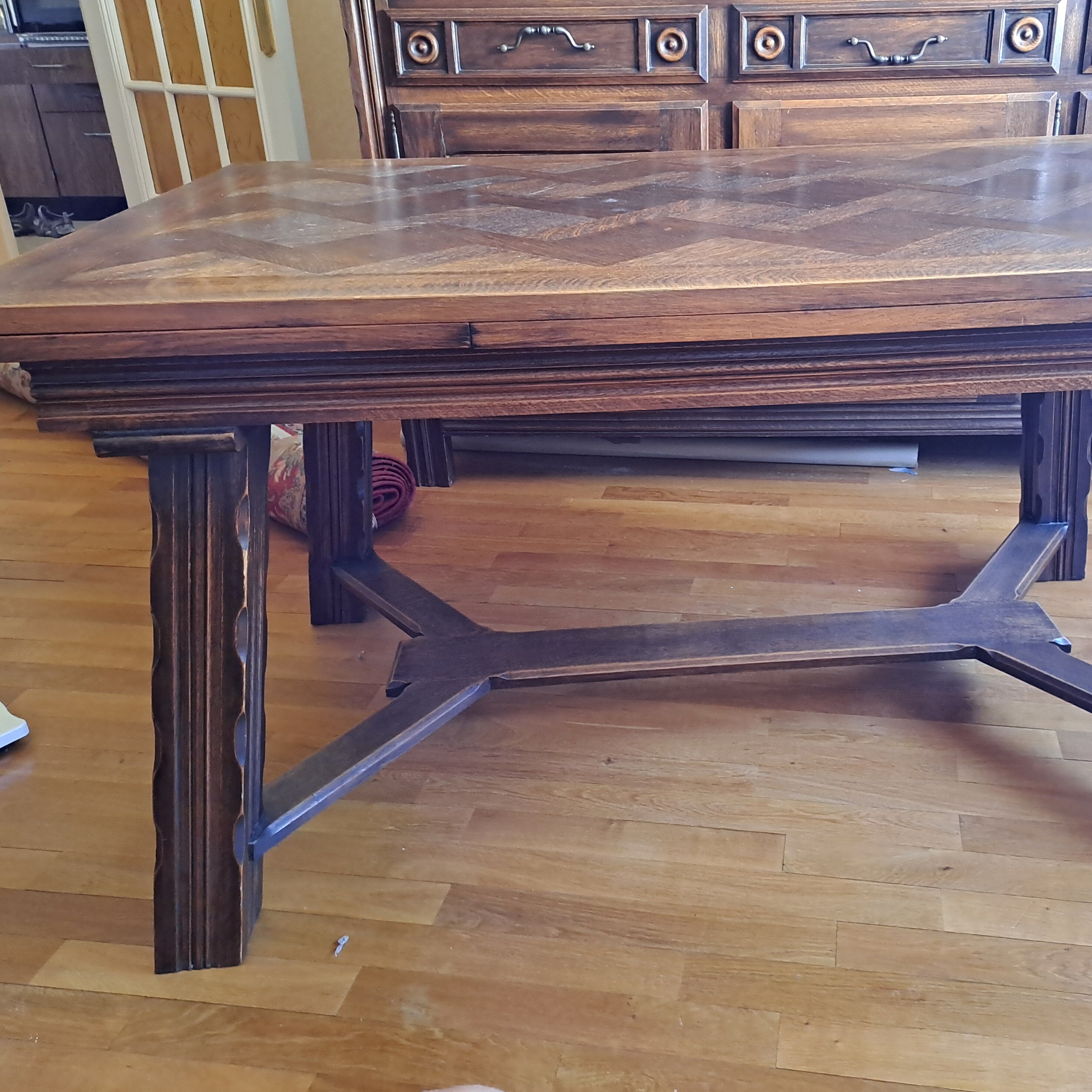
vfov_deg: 54.0
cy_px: 540
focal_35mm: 30
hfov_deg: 53.3
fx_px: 1071
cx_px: 700
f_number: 1.8
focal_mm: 4.65
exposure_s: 1/25
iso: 320
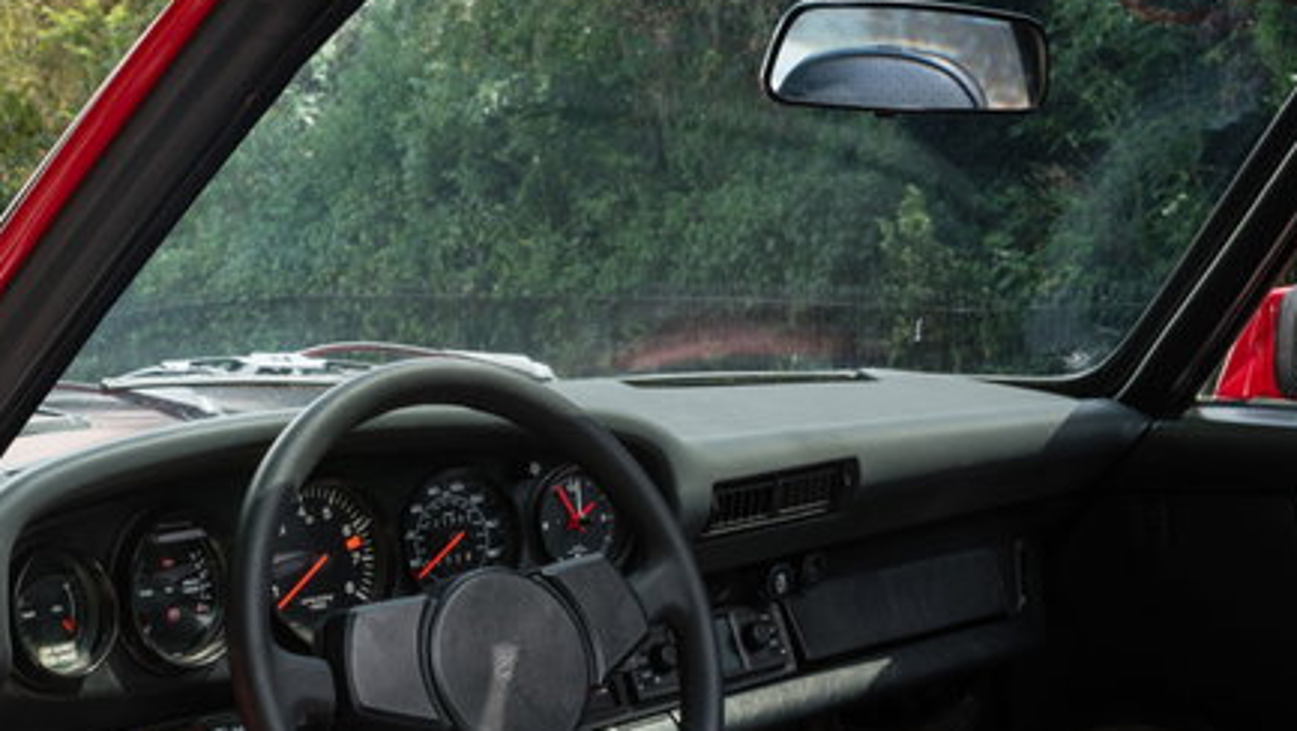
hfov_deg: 32.3
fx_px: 2236
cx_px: 566
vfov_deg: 18.0
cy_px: 750
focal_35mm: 65
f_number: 14
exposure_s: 1/3
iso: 100
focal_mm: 35
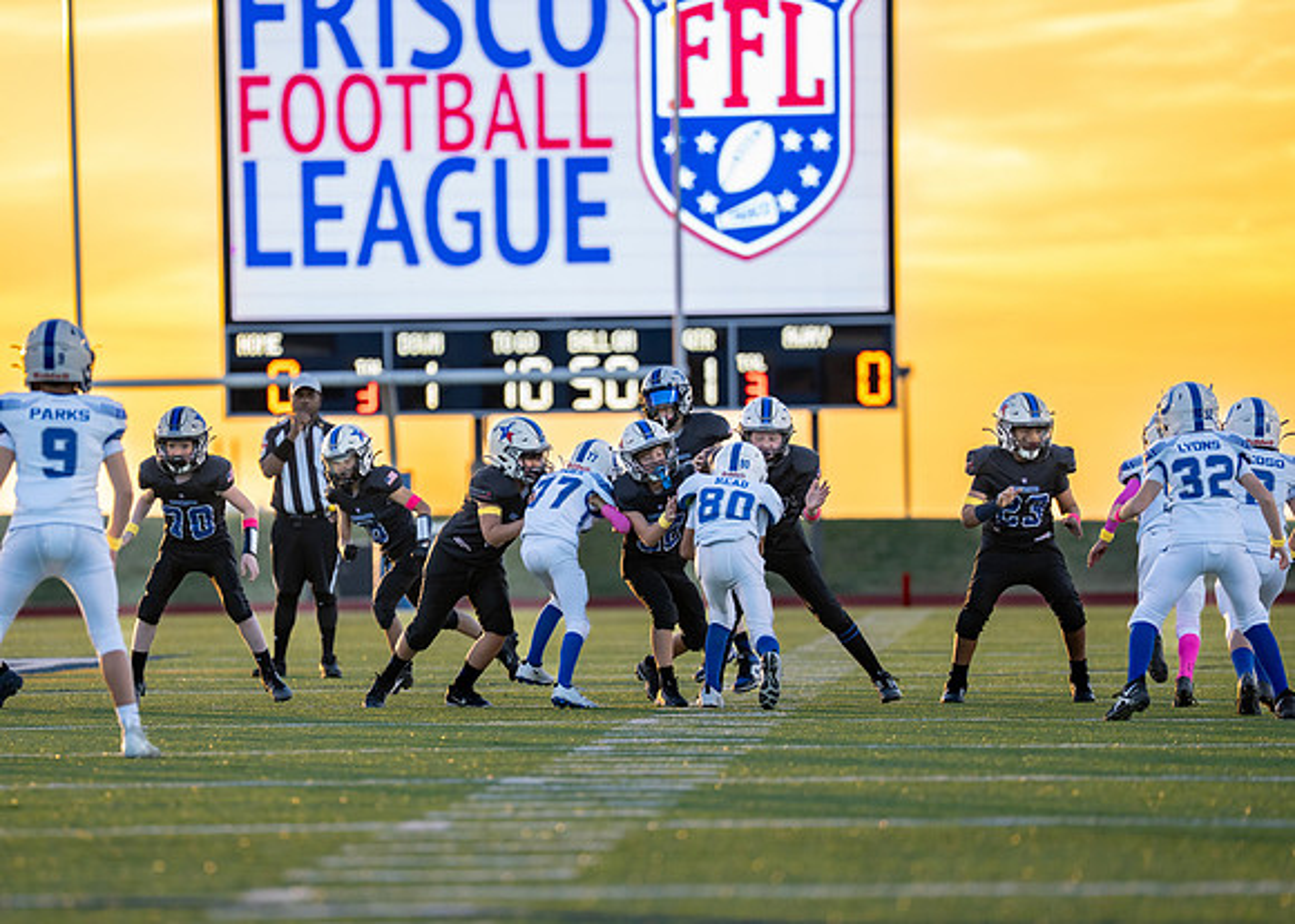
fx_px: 9318
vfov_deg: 5.7
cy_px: 548
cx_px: 598
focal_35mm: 253
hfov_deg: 7.9
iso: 640
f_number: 2.8
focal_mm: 200
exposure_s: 1/1250
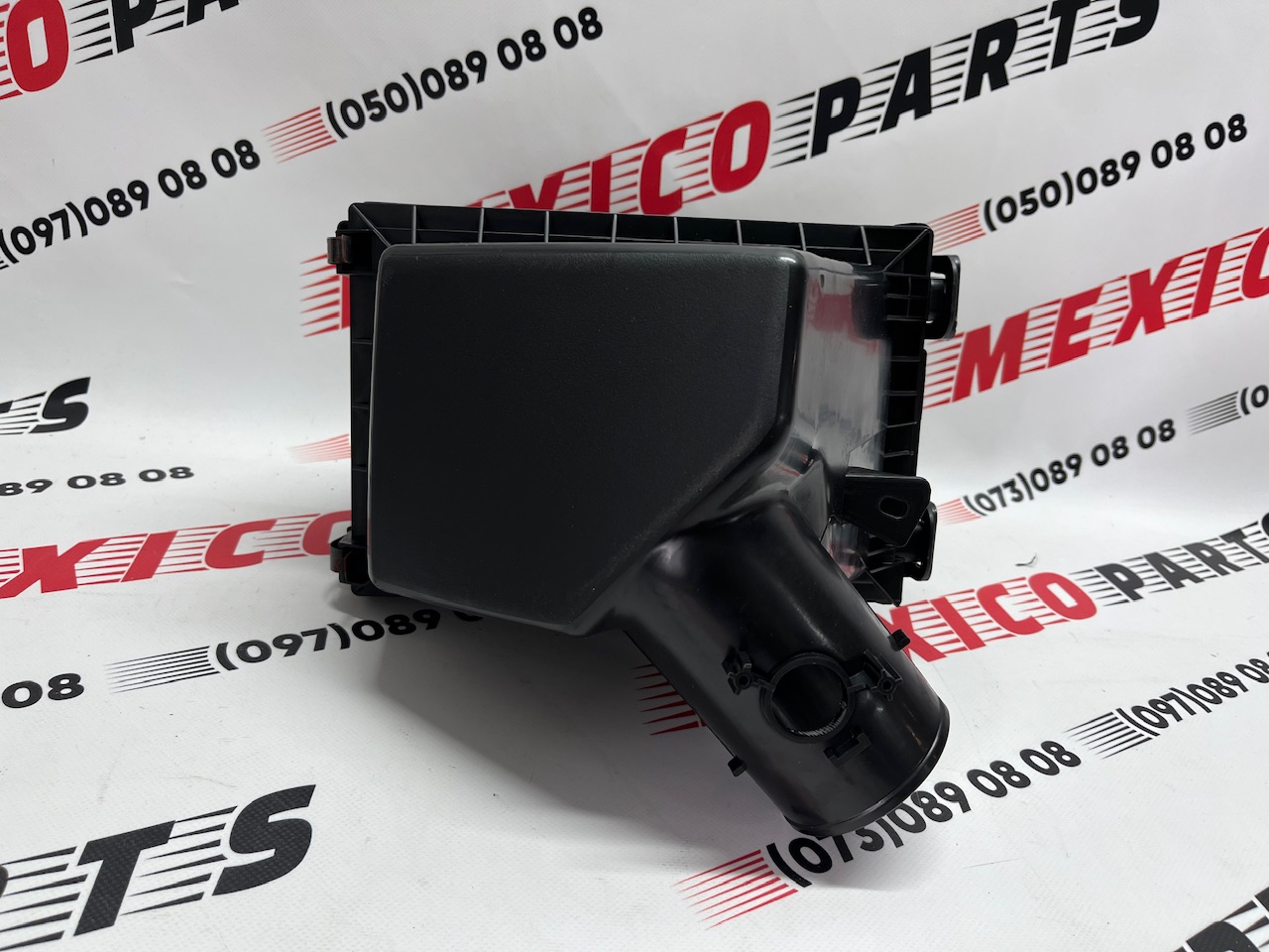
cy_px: 476
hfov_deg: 67.3
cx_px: 634
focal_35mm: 26
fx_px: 953
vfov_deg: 53.1
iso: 50
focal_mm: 5.1
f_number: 1.6
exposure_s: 1/121
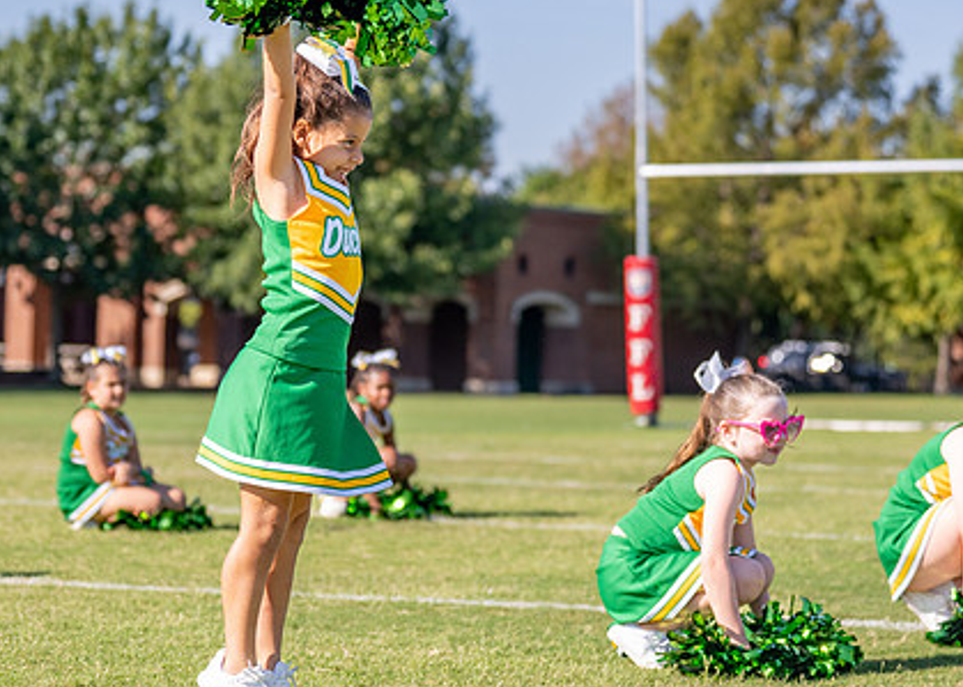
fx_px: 3281
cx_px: 393
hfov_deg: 16.7
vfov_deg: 12.0
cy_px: 350
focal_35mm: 120
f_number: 2.8
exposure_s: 1/3200
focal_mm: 70
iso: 250
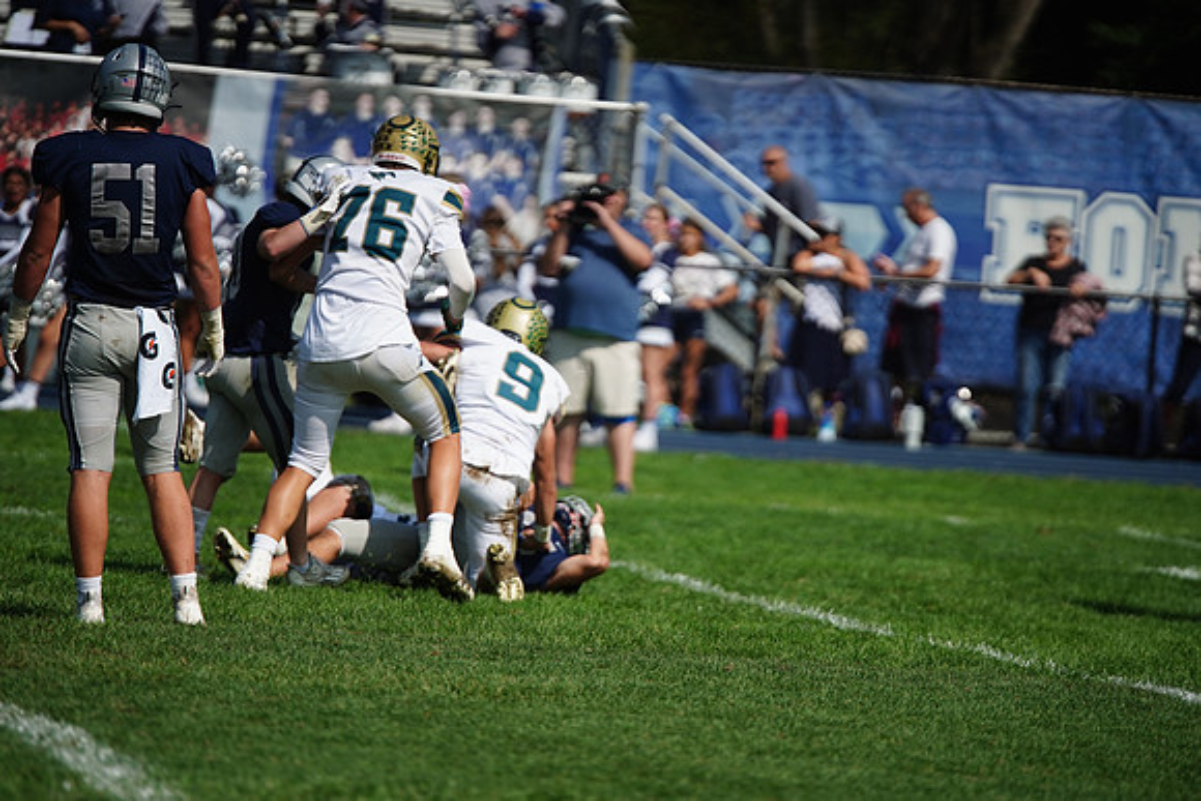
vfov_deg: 4.6
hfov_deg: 6.9
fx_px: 10010
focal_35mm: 300
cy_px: 400
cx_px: 600
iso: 400
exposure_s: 1/8000
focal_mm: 300
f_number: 2.8
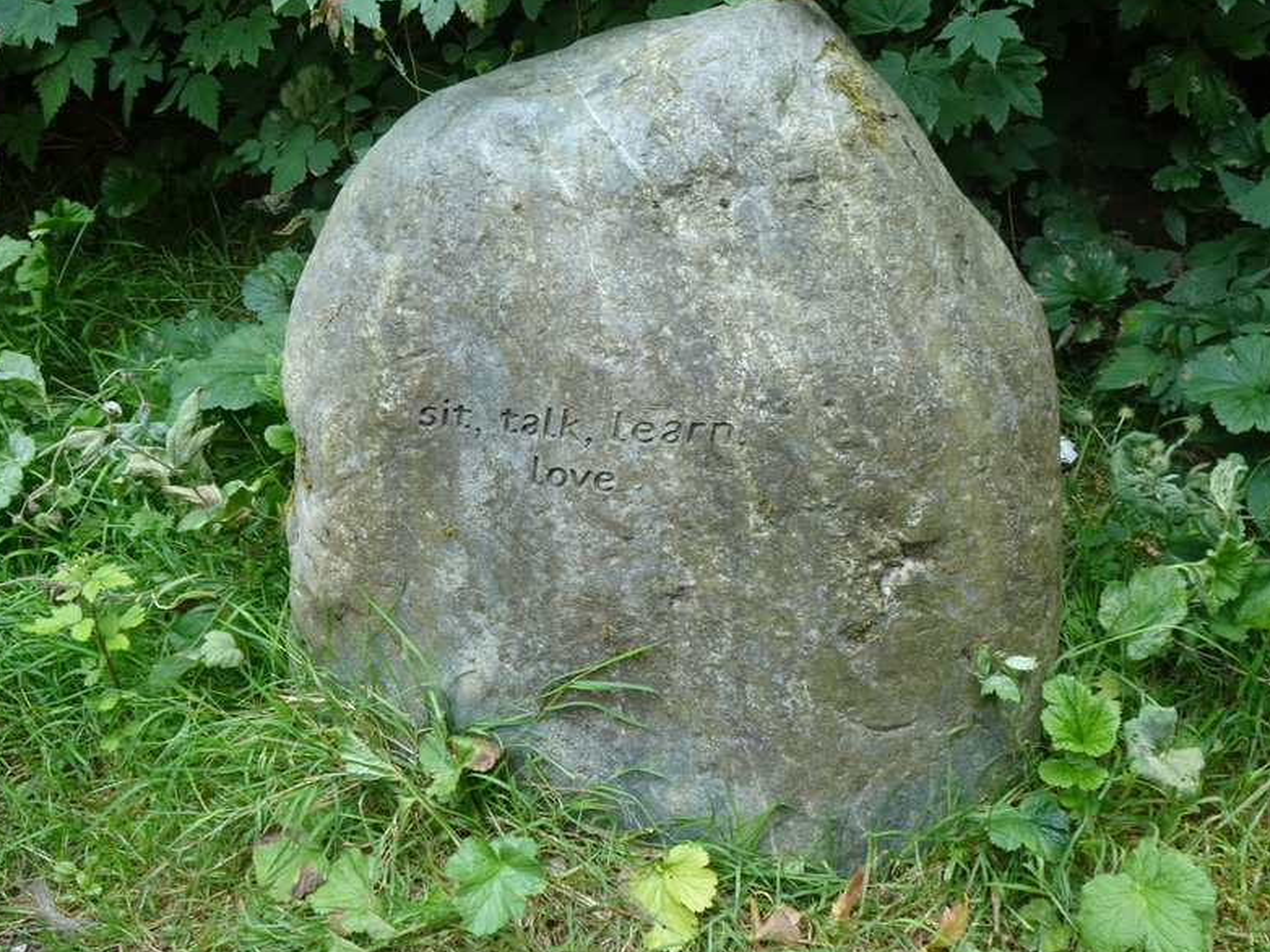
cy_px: 471
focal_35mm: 44
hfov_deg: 43.0
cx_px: 629
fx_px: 1614
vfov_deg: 32.9
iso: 125
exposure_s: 1/50
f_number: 4
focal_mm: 7.06
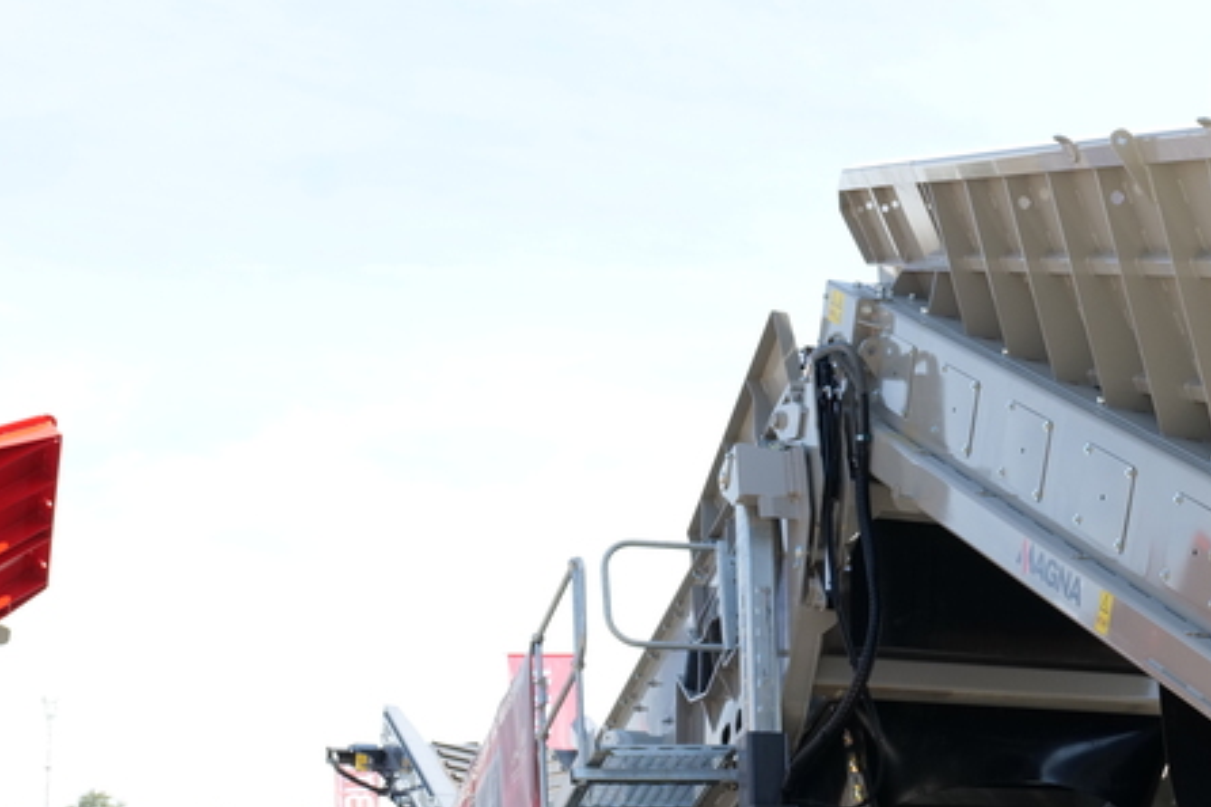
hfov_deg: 25.6
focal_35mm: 74
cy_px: 789
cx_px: 1290
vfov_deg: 18.0
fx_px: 2488
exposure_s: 1/400
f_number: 9
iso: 800
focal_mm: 33
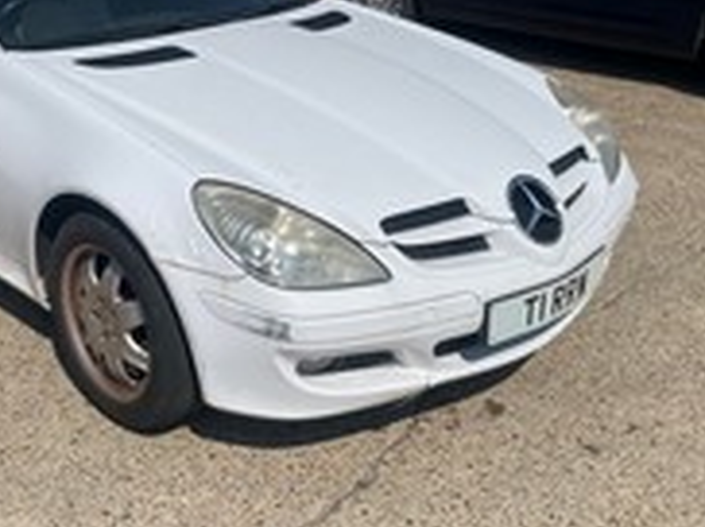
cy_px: 143
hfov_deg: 37.6
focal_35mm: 50
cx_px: 213
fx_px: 1017
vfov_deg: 28.7
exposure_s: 1/9804
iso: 32
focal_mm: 4.2
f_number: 1.6
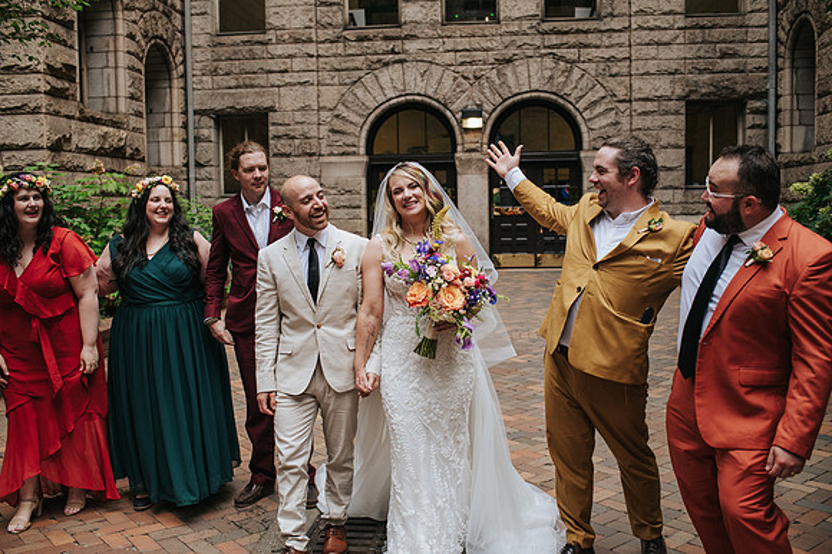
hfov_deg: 54.5
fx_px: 808
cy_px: 277
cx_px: 416
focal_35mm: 35
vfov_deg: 37.8
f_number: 3.2
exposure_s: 1/400
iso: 560
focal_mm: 35
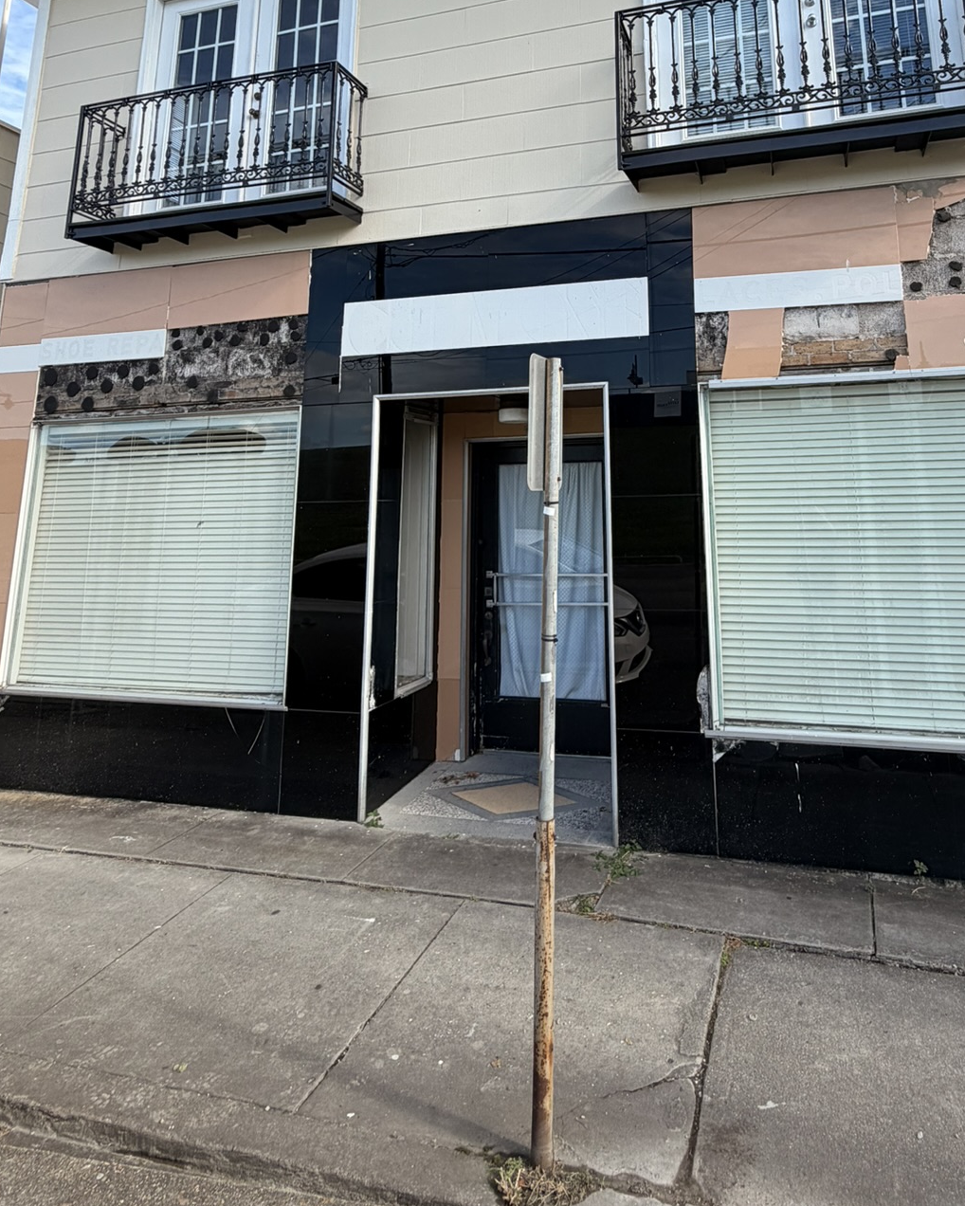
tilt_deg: +11.6
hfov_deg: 62.3
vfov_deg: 71.4
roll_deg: +0.2
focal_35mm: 22
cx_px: 604
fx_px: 785
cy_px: 346
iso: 40
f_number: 2.2
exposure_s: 1/585
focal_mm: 2.22
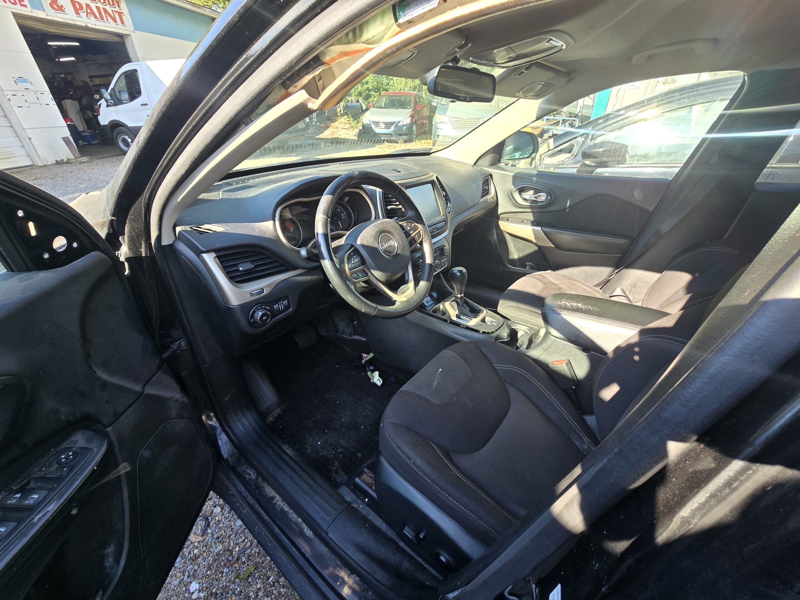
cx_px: 400
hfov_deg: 106.2
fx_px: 300
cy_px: 300
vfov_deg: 89.9
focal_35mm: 13
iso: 50
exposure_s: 1/120
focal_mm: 2.2
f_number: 2.2
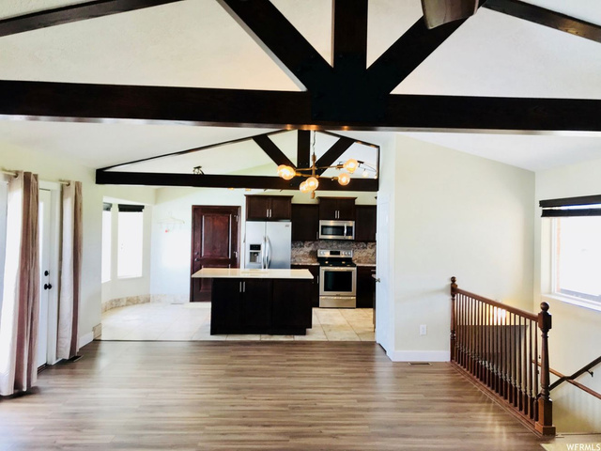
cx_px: 300
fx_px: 486
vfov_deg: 49.7
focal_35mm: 28
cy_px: 226
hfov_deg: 63.4
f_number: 1.8
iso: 32
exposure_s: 1/60
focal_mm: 3.99
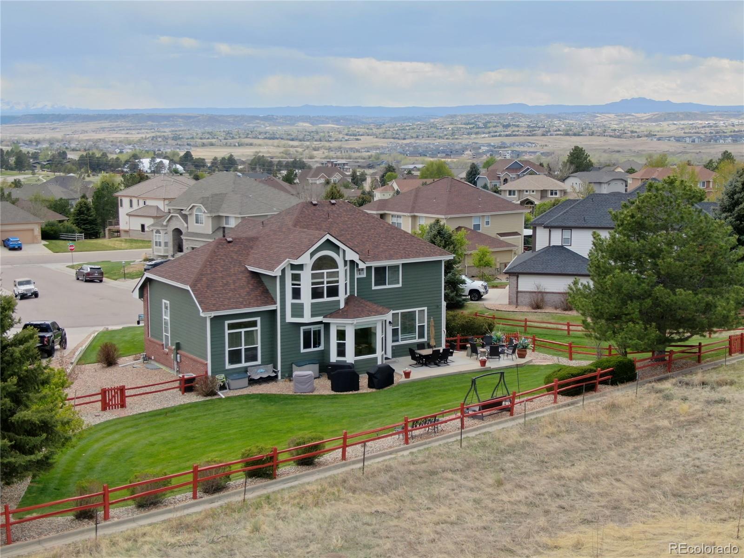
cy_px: 279
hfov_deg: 39.7
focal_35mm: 48
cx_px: 372
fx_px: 1032
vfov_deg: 30.3
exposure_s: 1/200
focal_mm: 8.6
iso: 100
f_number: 3.8
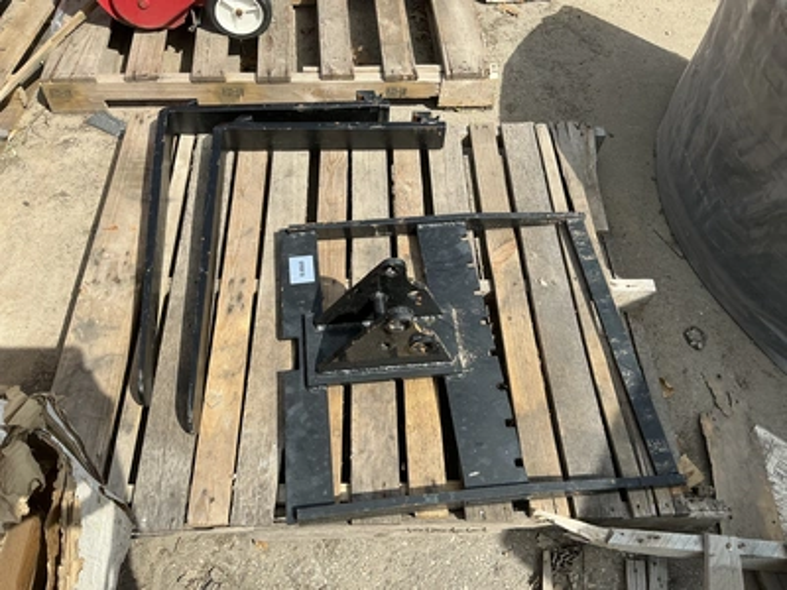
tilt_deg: -55.0
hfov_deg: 63.4
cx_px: 394
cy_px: 295
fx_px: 637
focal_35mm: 28
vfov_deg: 49.7
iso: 25
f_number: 1.8
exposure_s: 1/1577
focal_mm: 3
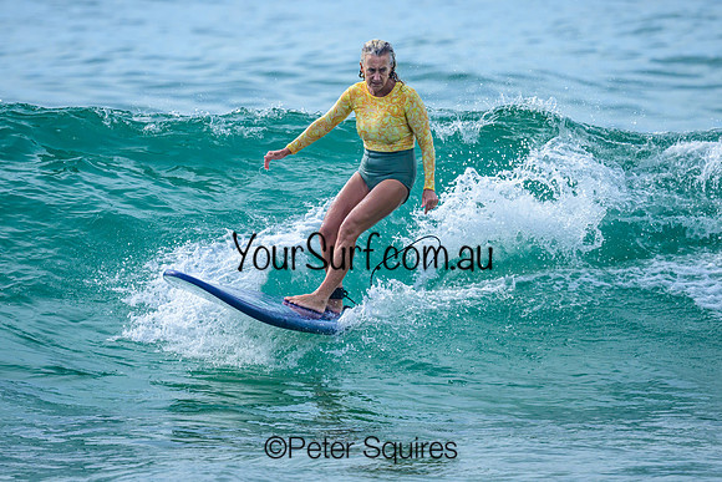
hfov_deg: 1.9
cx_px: 378
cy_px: 168
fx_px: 21524
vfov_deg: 1.3
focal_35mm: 1073
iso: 450
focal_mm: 800
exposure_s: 1/3200
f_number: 6.3
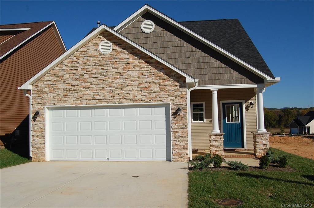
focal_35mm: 33
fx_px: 287
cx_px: 157
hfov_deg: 57.3
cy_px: 104
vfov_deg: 39.8
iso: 200
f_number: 11
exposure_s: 1/500
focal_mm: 22
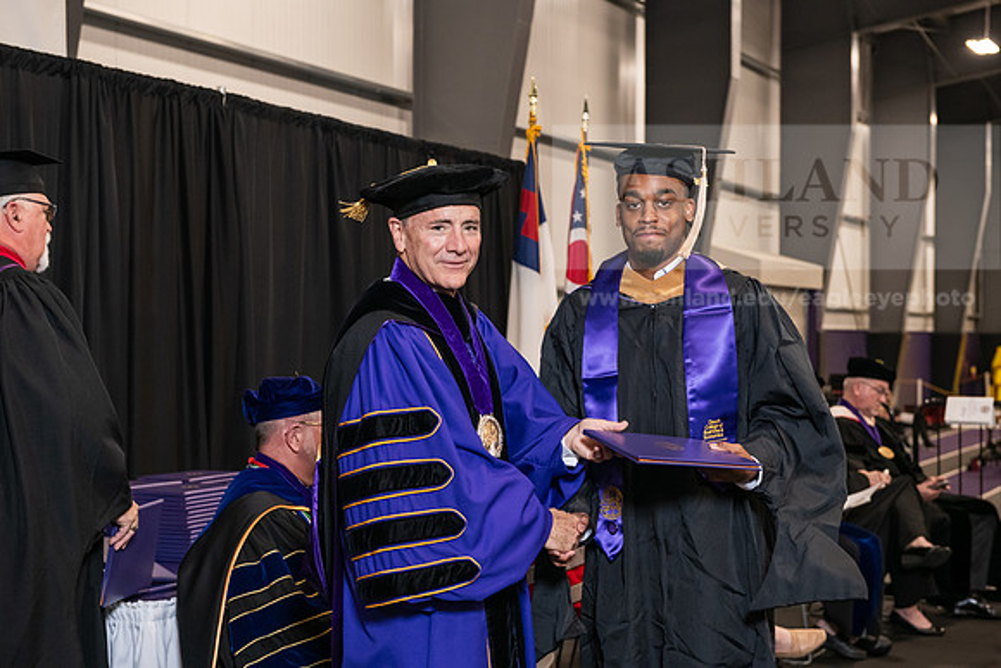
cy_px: 334
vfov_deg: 22.6
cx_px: 500
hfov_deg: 33.4
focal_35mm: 60
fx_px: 1669
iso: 2000
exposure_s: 1/125
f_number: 5
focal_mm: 60
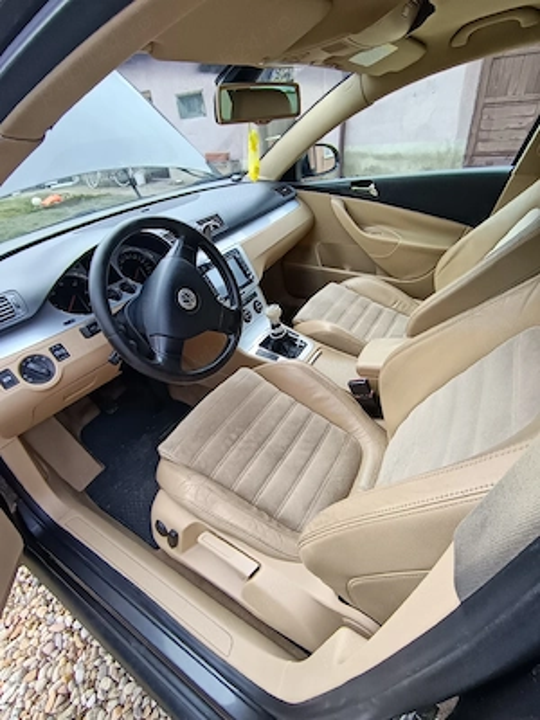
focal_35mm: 17
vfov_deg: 91.0
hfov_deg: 74.7
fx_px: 354
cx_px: 270
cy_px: 360
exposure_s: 1/101
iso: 140
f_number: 2.2
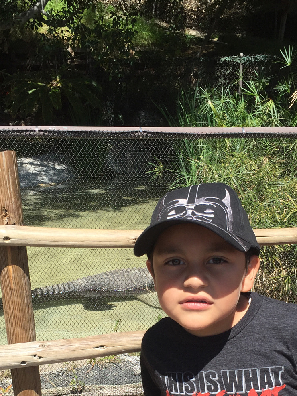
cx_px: 151
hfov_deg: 30.9
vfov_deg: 39.2
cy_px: 306
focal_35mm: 47
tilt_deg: -19.9
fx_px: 538
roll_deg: +0.0
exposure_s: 1/1522
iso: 32
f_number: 2.2
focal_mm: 4.15
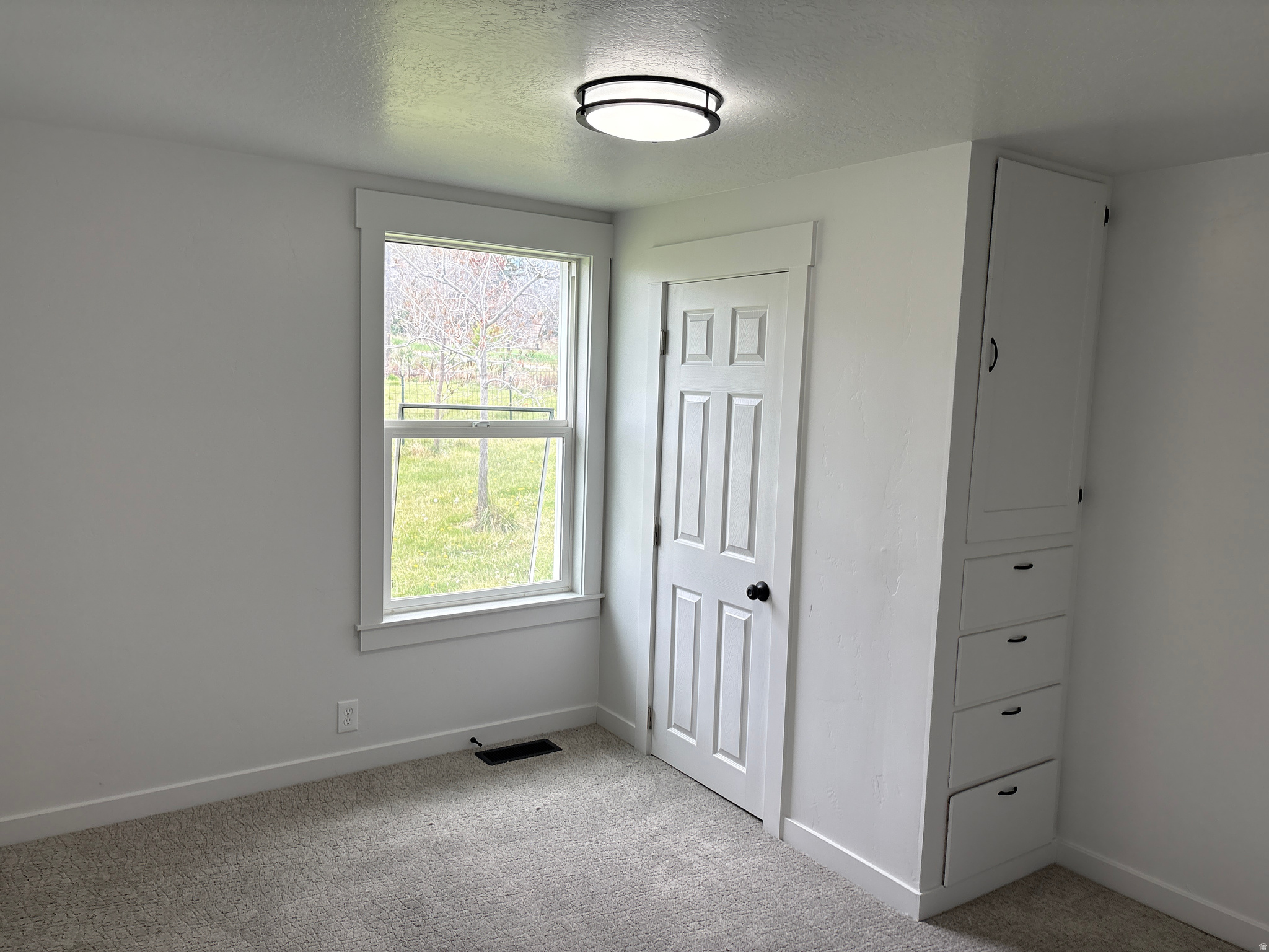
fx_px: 953
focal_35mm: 26
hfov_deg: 67.3
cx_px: 634
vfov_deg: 53.1
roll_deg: -1.2
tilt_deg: -8.0
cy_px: 476
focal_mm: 5.96
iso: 40
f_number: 1.6
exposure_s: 1/183
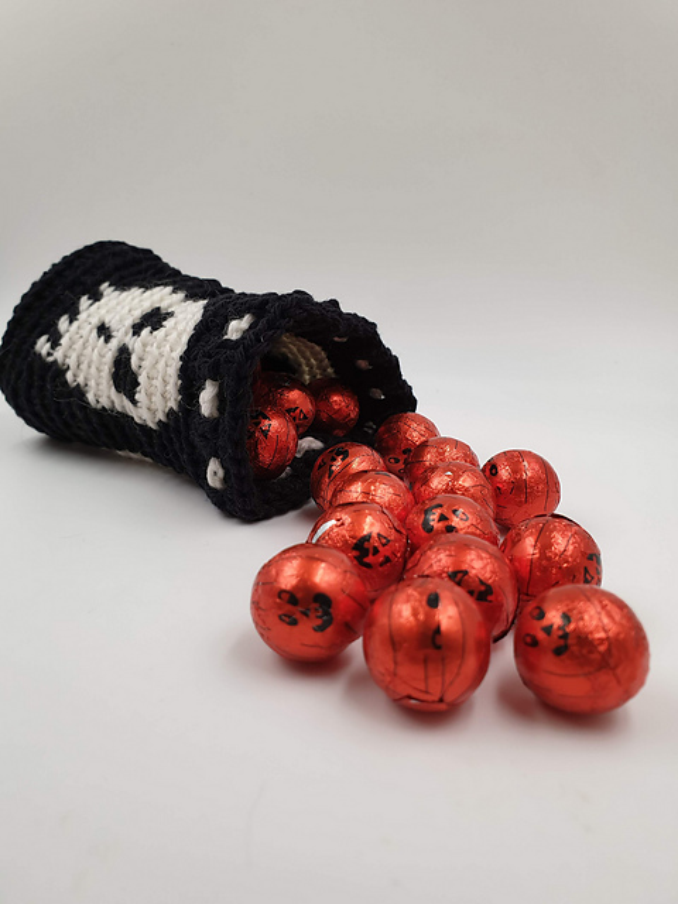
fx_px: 679
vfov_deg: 67.3
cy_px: 452
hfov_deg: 53.1
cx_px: 339
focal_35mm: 26
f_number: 2.4
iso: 100
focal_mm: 4.3
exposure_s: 1/50
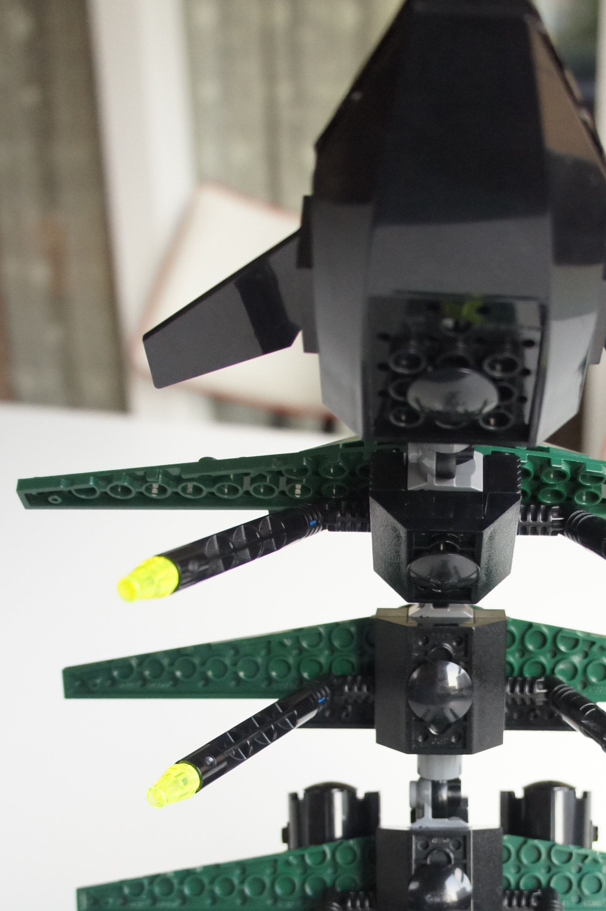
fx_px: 1289
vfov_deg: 36.7
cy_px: 800
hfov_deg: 26.0
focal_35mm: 51
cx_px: 481
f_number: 3.5
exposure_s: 1/250
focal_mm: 18
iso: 4000
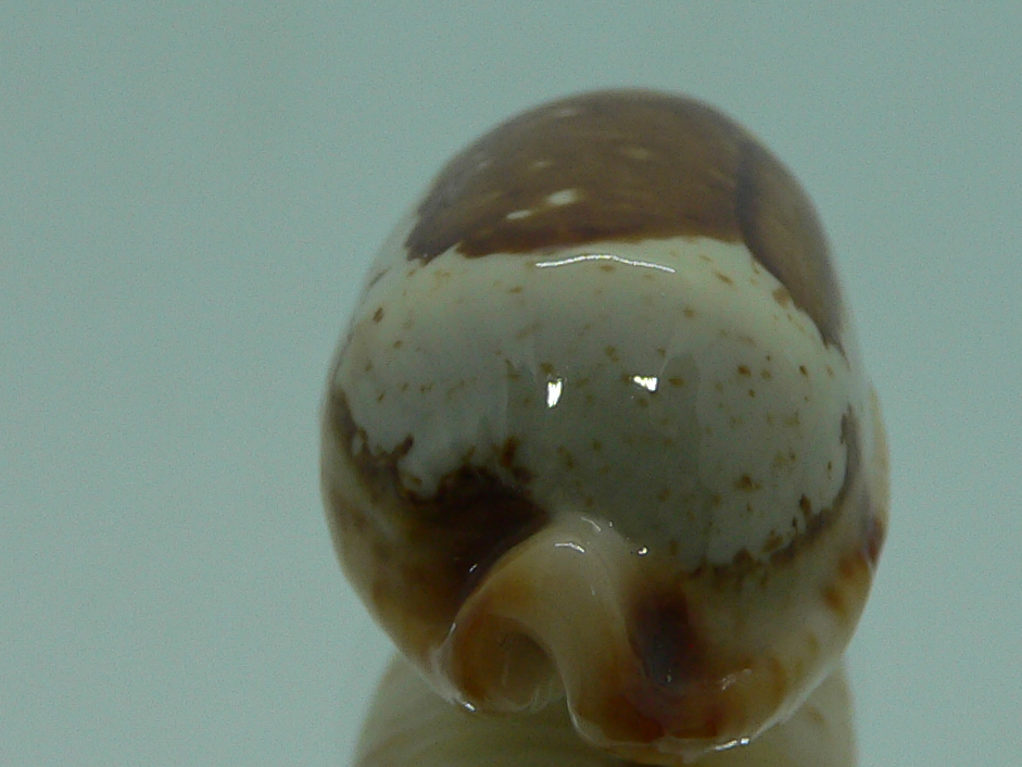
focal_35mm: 75
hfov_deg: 26.0
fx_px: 2215
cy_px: 485
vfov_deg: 19.6
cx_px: 569
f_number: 2.8
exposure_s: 1/60
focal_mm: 4.6
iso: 80
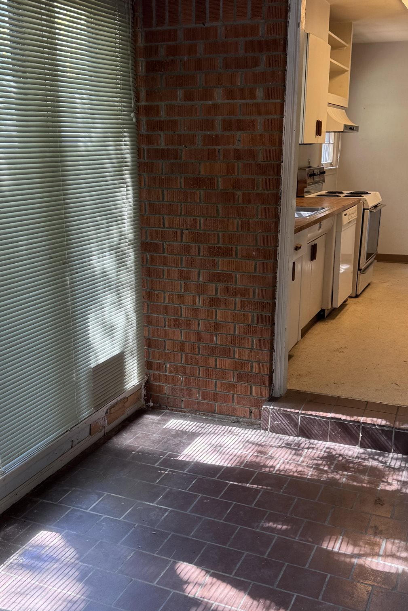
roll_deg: -0.1
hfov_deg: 35.1
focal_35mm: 38
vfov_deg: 50.6
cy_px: 342
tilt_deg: -16.6
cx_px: 201
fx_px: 646
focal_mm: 6.76
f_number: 1.78
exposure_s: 1/60
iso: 160
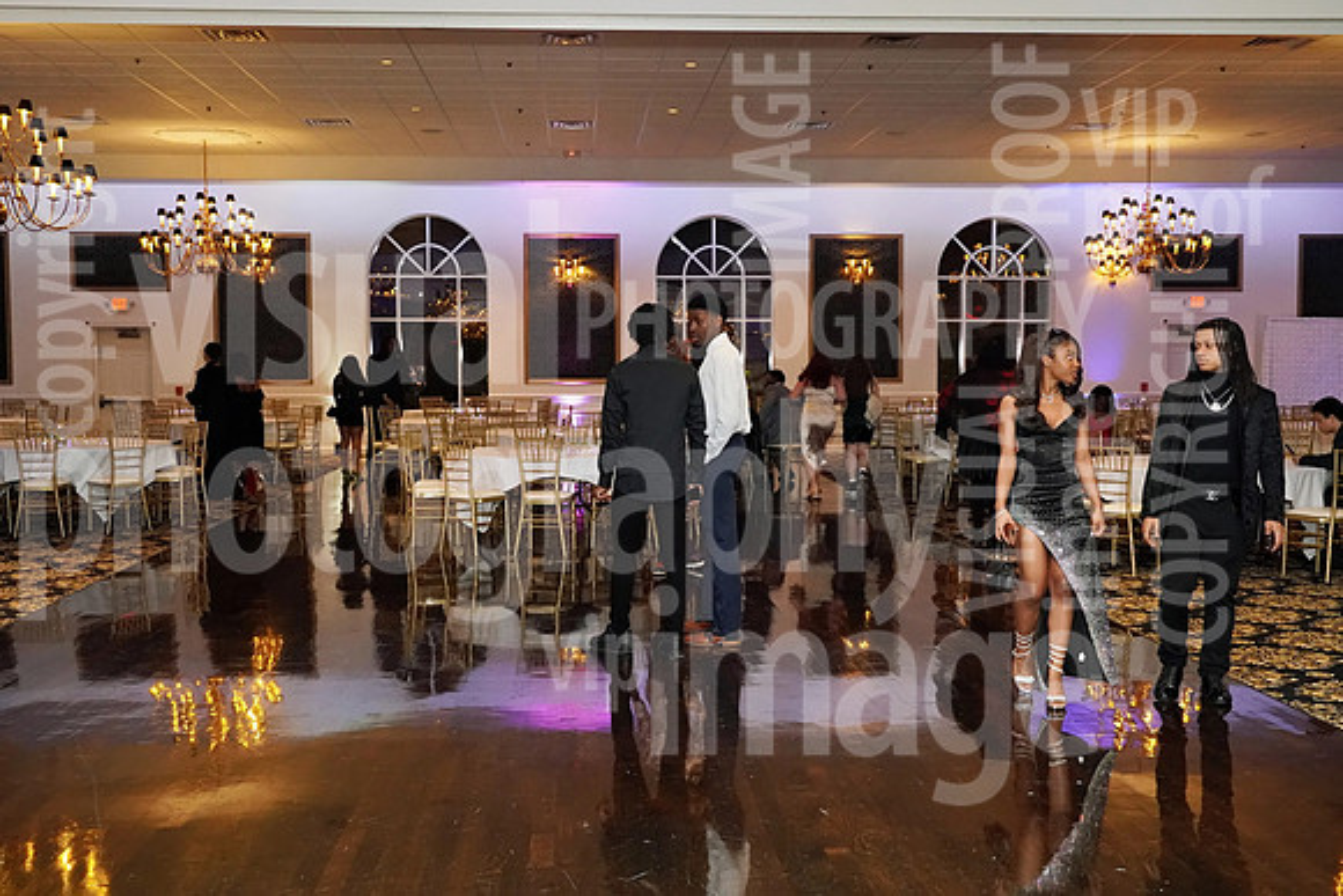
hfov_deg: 43.6
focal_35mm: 45
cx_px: 672
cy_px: 448
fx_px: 1679
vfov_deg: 29.9
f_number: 6.3
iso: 3200
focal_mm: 30
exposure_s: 1/80
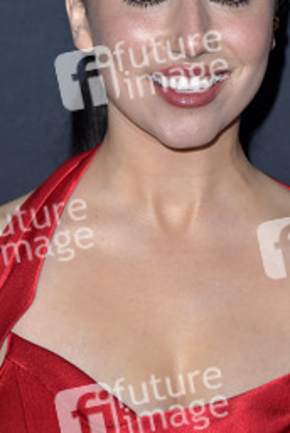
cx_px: 191
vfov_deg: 9.8
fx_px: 2530
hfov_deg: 6.6
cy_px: 155
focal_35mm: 210
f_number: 6.3
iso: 250
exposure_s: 1/250
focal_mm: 135
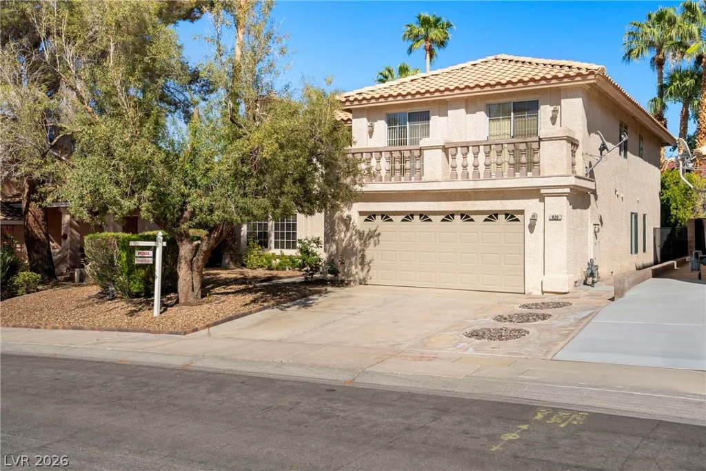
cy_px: 236
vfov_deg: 37.9
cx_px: 353
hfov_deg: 54.4
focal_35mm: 35
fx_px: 686
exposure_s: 1/400
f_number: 9
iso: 800
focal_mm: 35
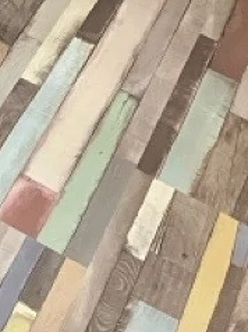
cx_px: -340
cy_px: -512
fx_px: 1502
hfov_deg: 8.6
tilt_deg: -14.7
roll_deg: -12.1
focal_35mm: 157
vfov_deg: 10.5
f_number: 1.8
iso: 400
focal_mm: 3.99
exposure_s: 1/40
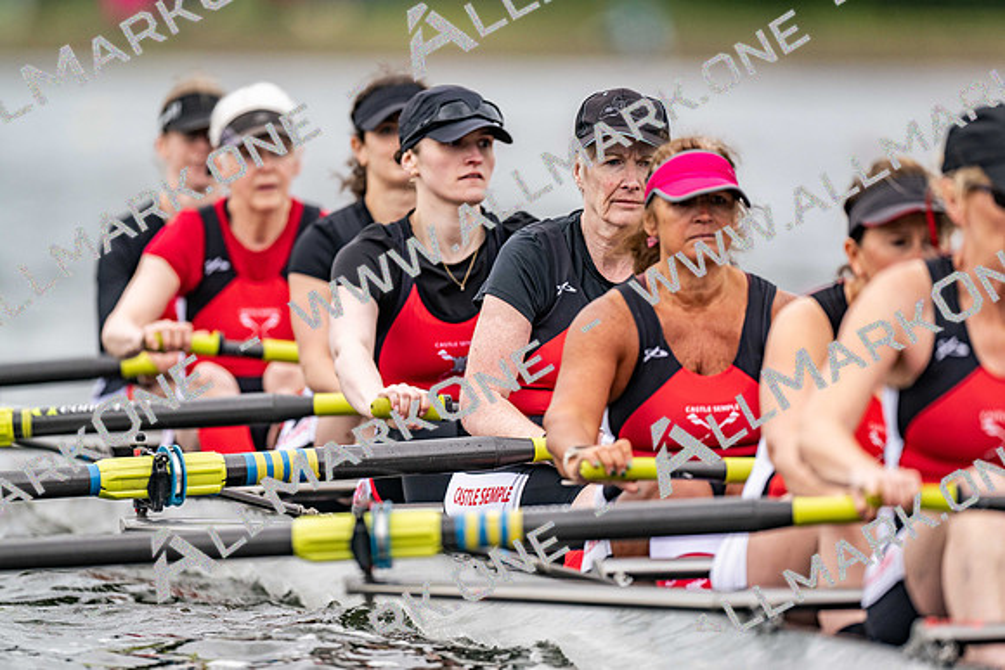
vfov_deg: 2.3
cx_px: 502
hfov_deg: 3.4
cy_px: 335
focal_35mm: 600
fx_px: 16753
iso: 560
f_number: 4
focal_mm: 600
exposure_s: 1/2500
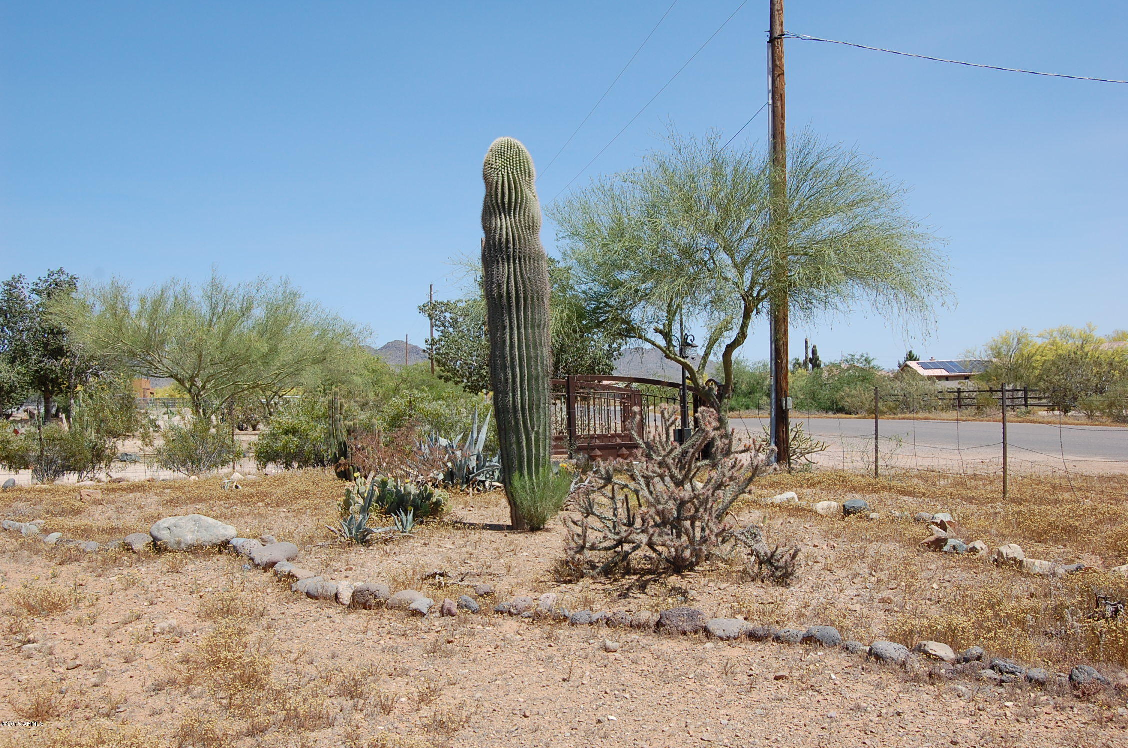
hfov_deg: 53.2
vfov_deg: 36.7
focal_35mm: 36
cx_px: 564
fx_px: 1126
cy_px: 374
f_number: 9
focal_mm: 24
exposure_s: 1/320
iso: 200
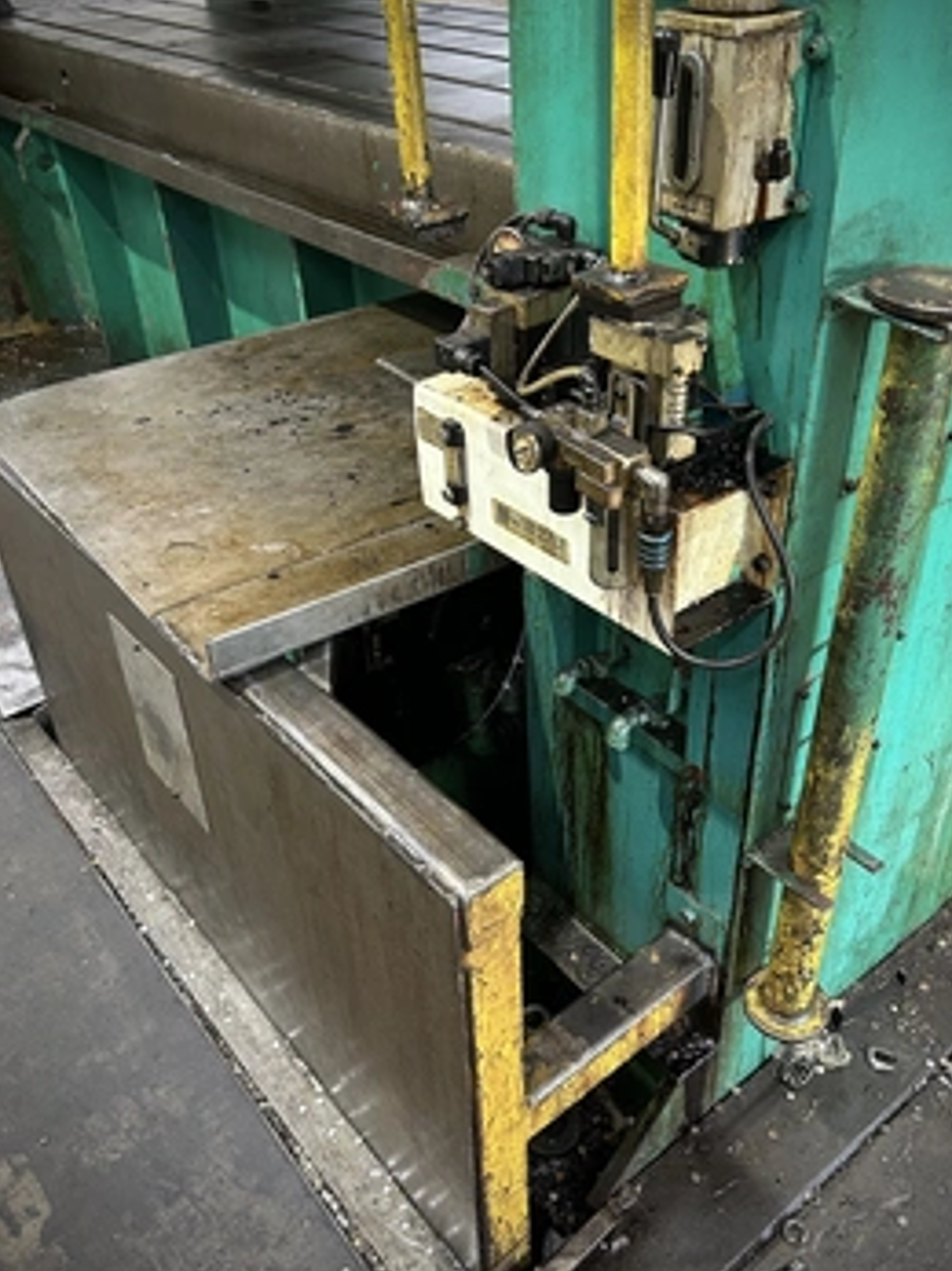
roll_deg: +3.5
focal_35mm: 30
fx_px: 1101
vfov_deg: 60.0
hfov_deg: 46.7
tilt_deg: -35.1
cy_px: 630
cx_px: 520
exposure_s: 1/60
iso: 400
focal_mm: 5.7
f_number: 1.5
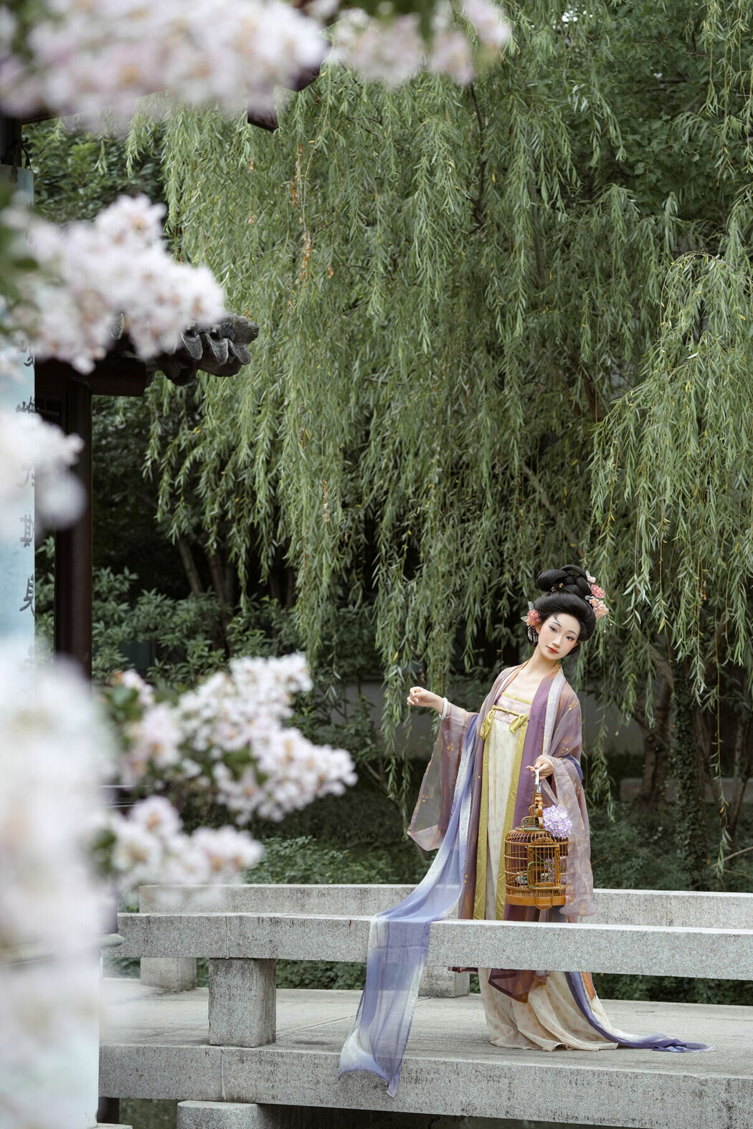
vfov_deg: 23.9
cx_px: 376
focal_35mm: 85
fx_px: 2667
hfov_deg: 16.1
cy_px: 564
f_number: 3.5
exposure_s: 1/125
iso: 400
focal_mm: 85
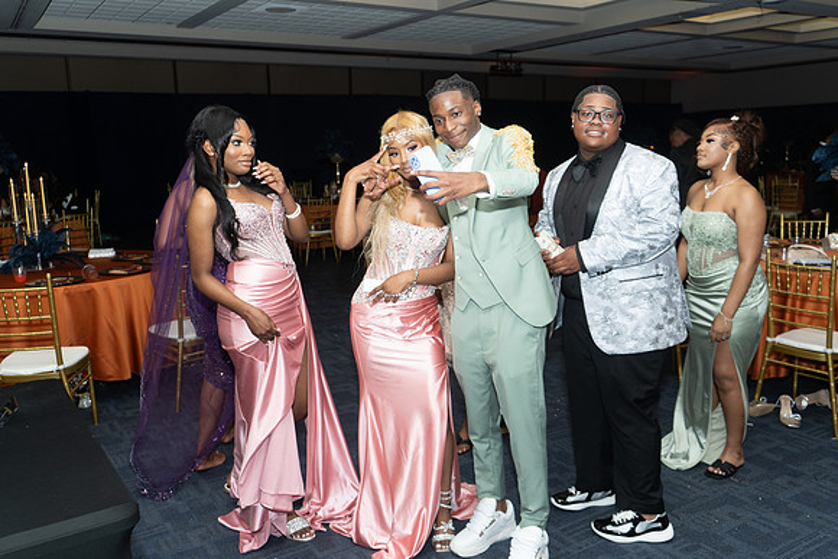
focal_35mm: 30
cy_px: 280
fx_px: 698
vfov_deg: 43.6
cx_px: 419
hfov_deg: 61.9
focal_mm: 30
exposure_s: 1/125
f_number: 3.5
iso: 500
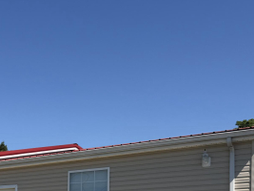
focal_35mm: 60
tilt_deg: +1.6
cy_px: 229
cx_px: 4
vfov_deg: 22.5
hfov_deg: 30.1
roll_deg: -1.0
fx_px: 440
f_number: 1.78
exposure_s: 1/6173
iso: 80
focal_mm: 6.76
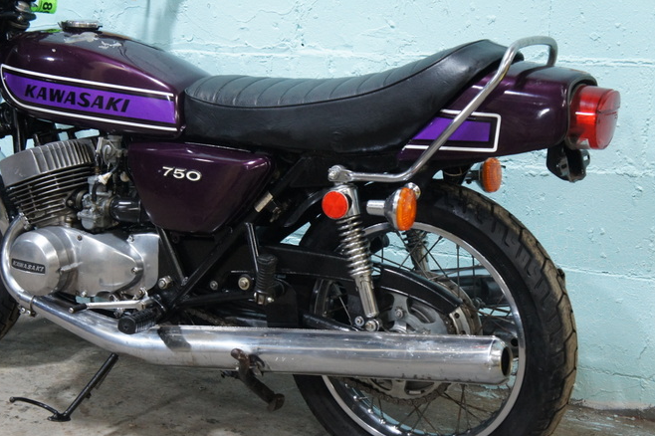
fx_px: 1127
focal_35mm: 62
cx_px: 272
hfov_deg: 32.3
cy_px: 232
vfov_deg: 21.9
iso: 1600
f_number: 5.6
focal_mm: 34
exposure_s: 1/30
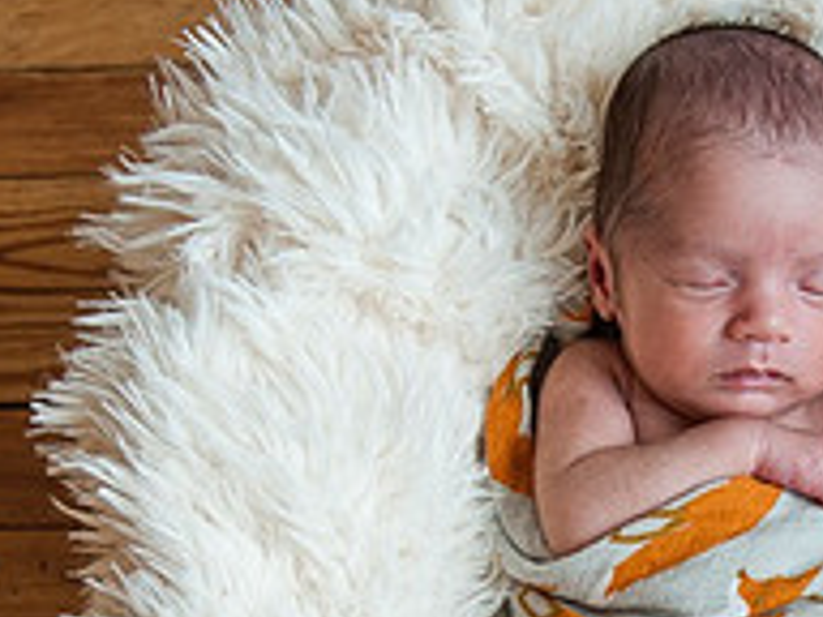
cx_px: 740
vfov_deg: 16.4
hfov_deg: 21.7
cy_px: 612
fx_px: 2092
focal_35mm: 88
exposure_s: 1.02
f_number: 0.86
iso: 800
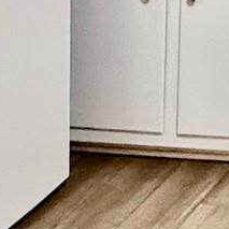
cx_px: 526
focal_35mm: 119
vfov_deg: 13.2
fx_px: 891
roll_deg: -2.1
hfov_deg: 12.1
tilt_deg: -0.8
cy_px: -187
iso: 500
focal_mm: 2.22
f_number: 2.2
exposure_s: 1/60
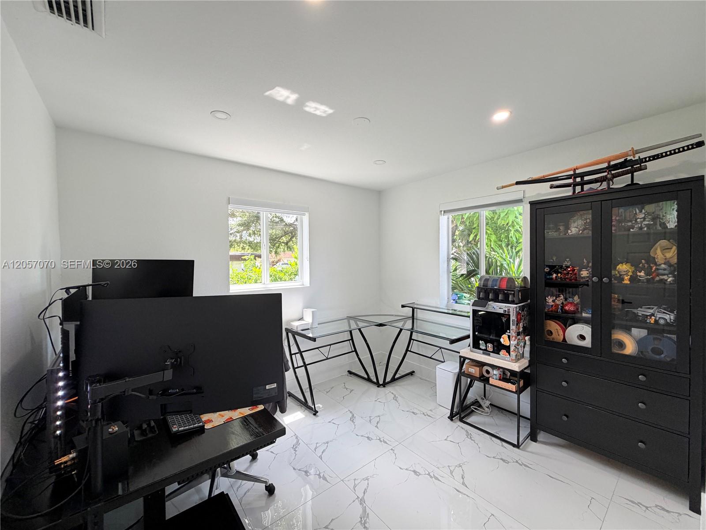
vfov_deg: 85.7
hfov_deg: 102.1
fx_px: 286
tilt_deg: -1.2
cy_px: 265
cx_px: 353
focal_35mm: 14
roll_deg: +0.3
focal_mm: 2.22
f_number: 2.2
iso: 160
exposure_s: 1/120
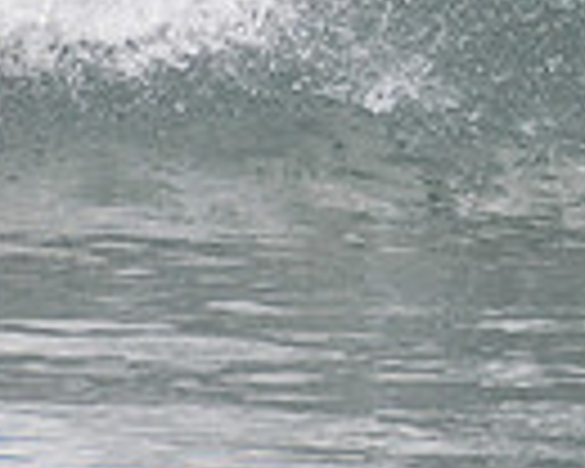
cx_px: 1238
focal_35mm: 3132
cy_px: -196
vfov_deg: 0.5
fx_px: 54227
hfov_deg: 0.6
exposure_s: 1/2000
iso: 400
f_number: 5.6
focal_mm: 500
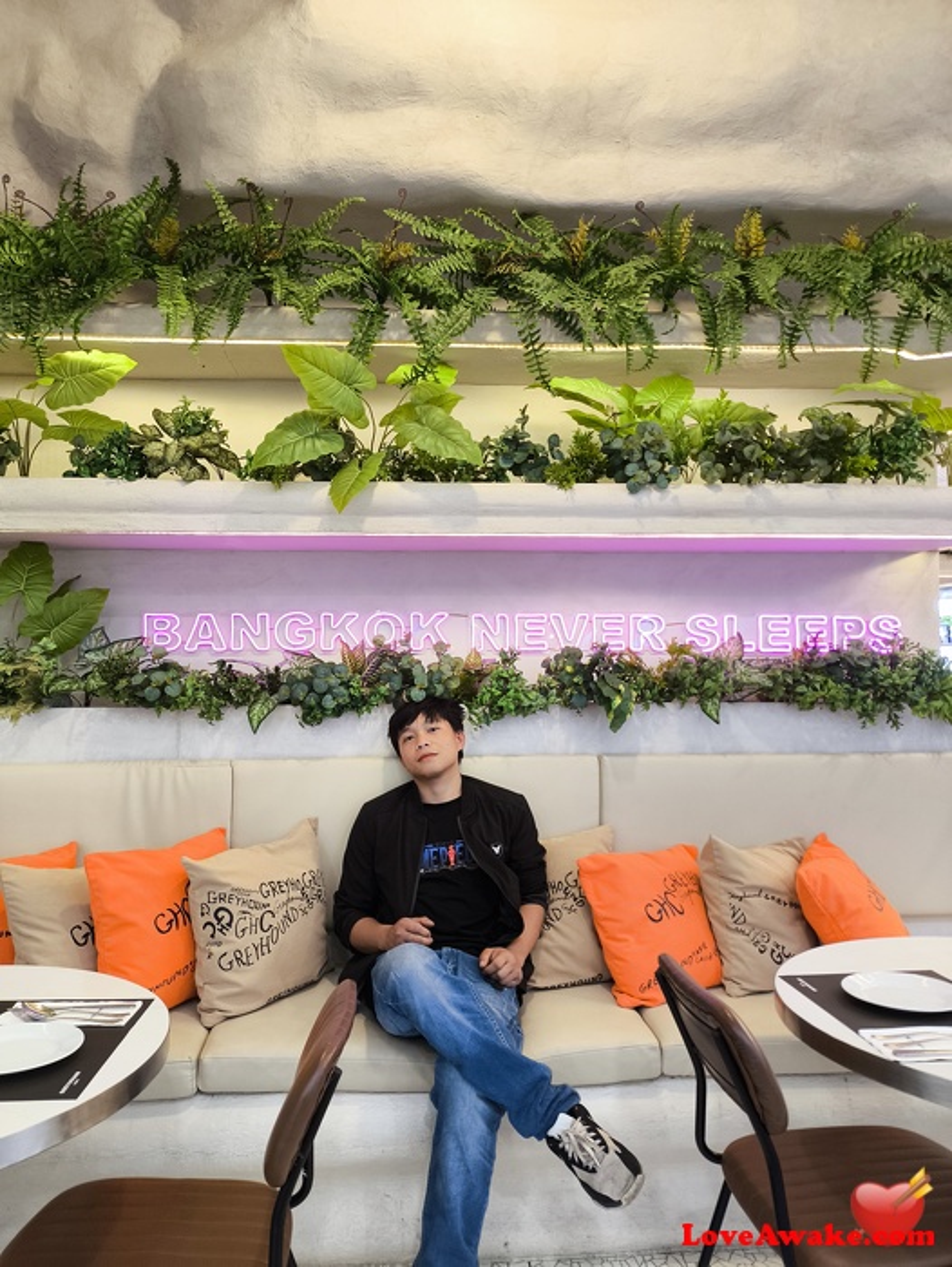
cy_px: 634
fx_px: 916
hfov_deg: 54.9
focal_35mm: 25
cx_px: 476
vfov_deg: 69.4
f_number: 1.7
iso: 320
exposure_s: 1/40
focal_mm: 4.71
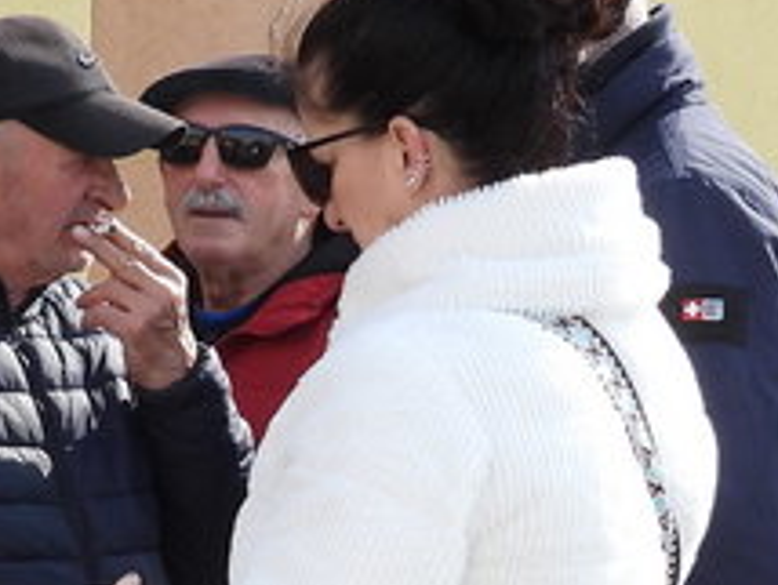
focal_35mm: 196
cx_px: 84
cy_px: 883
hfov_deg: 10.0
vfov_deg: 7.5
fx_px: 4410
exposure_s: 1/500
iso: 100
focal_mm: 6.3
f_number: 3.2
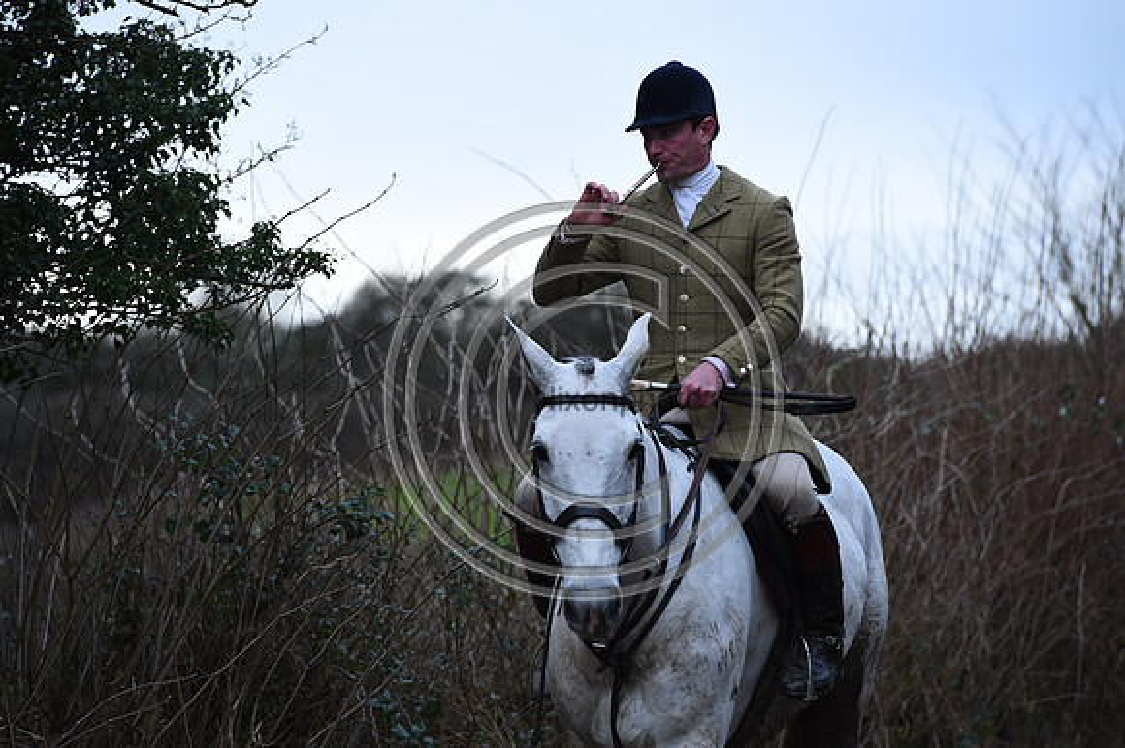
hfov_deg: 10.3
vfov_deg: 6.9
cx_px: 562
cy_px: 374
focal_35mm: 200
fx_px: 6246
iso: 2000
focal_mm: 200
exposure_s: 1/1250
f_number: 5.6
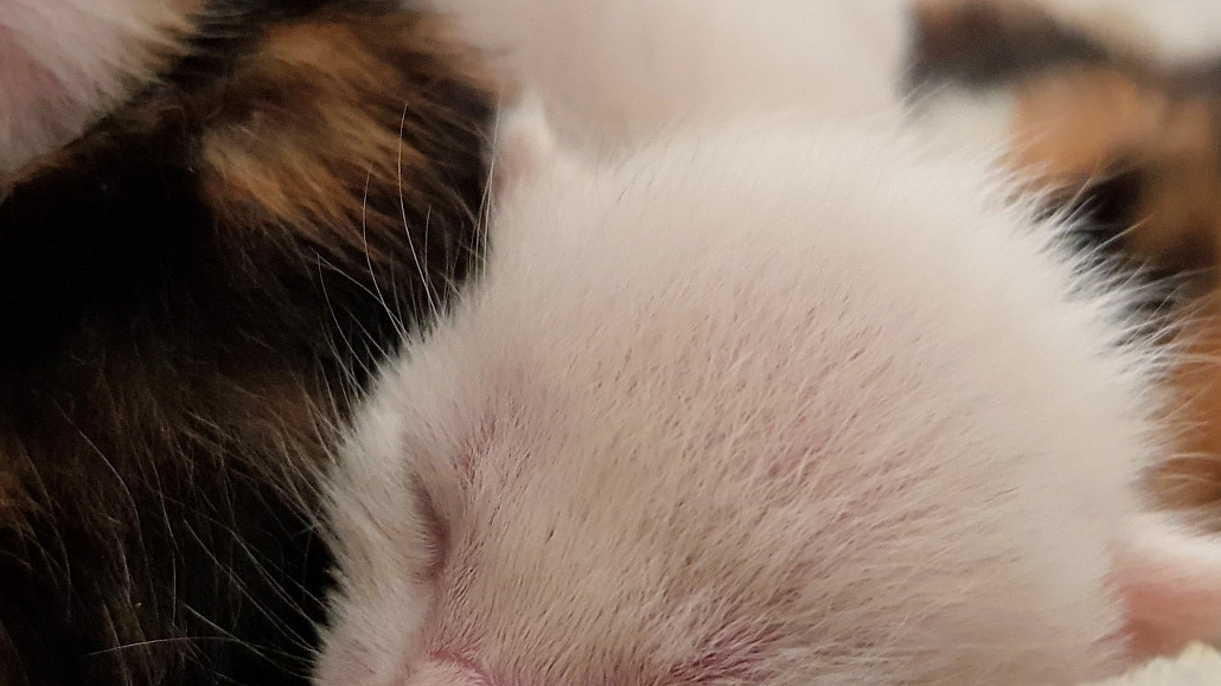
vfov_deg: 27.0
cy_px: 416
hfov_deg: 46.4
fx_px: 1424
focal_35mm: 44
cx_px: 584
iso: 320
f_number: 1.7
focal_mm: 4.2
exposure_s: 1/10
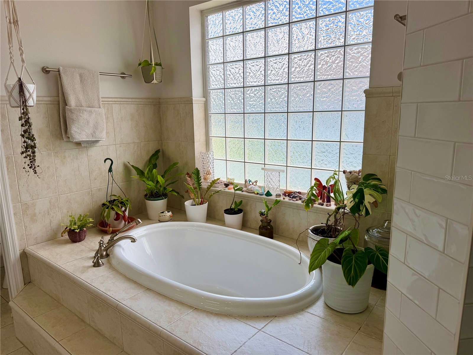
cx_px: 236
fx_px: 328
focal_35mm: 24
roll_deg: +1.3
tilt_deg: -11.4
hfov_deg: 71.6
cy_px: 178
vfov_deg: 56.8
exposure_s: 1/1493
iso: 80
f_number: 1.78
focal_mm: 6.76
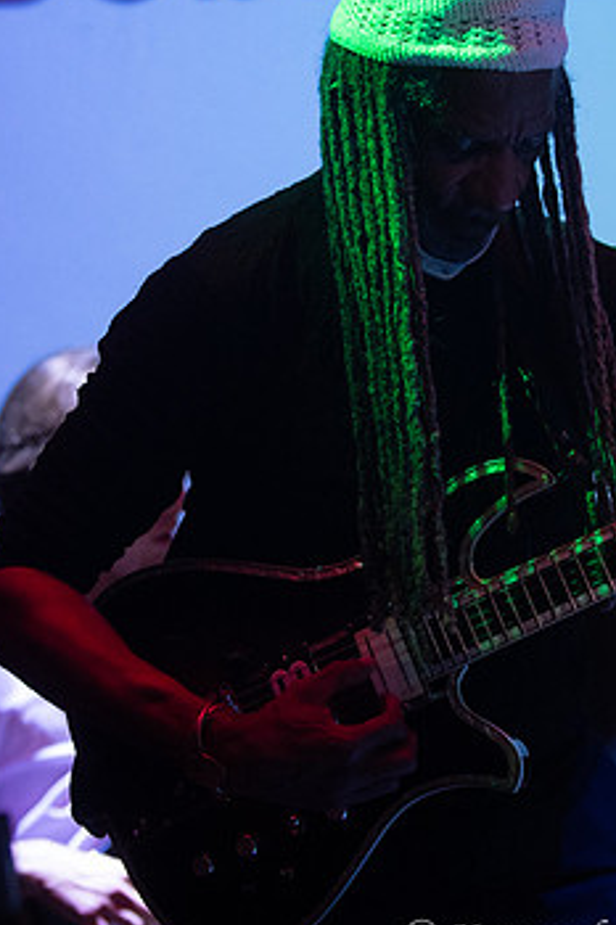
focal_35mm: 135
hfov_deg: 10.1
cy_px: 388
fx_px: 3468
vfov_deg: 15.2
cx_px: 360
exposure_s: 1/200
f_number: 2.8
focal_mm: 70
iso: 3200
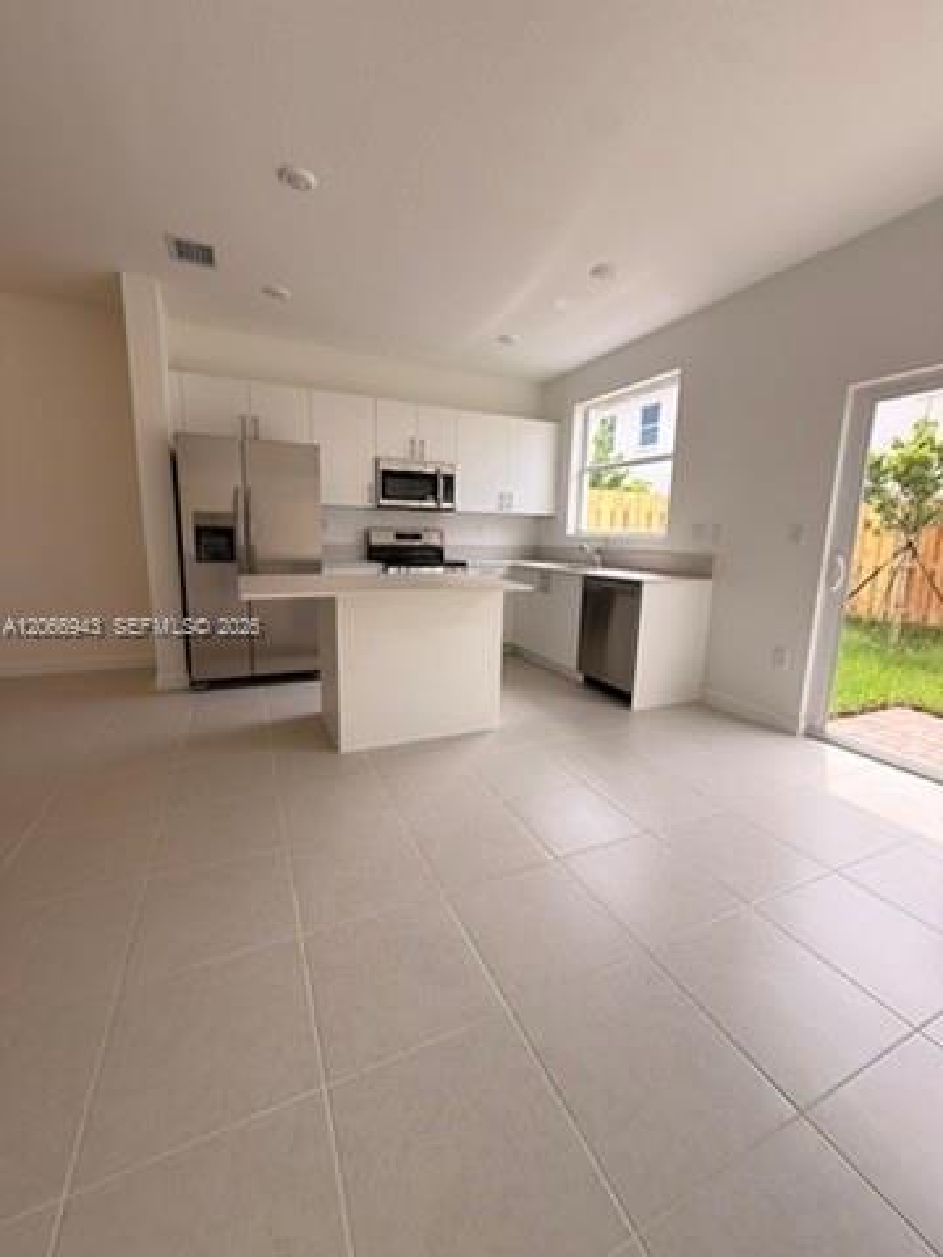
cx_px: 472
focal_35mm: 14
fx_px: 509
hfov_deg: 85.7
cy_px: 628
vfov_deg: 102.1
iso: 50
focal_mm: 2.22
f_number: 2.2
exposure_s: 1/136
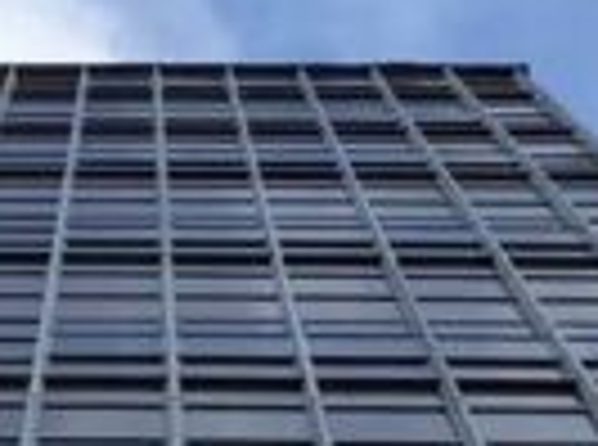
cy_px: -63
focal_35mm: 147
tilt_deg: +85.1
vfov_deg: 9.9
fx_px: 2533
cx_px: 121
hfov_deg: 13.4
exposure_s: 1/1372
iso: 20
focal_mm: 3.99
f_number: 1.8
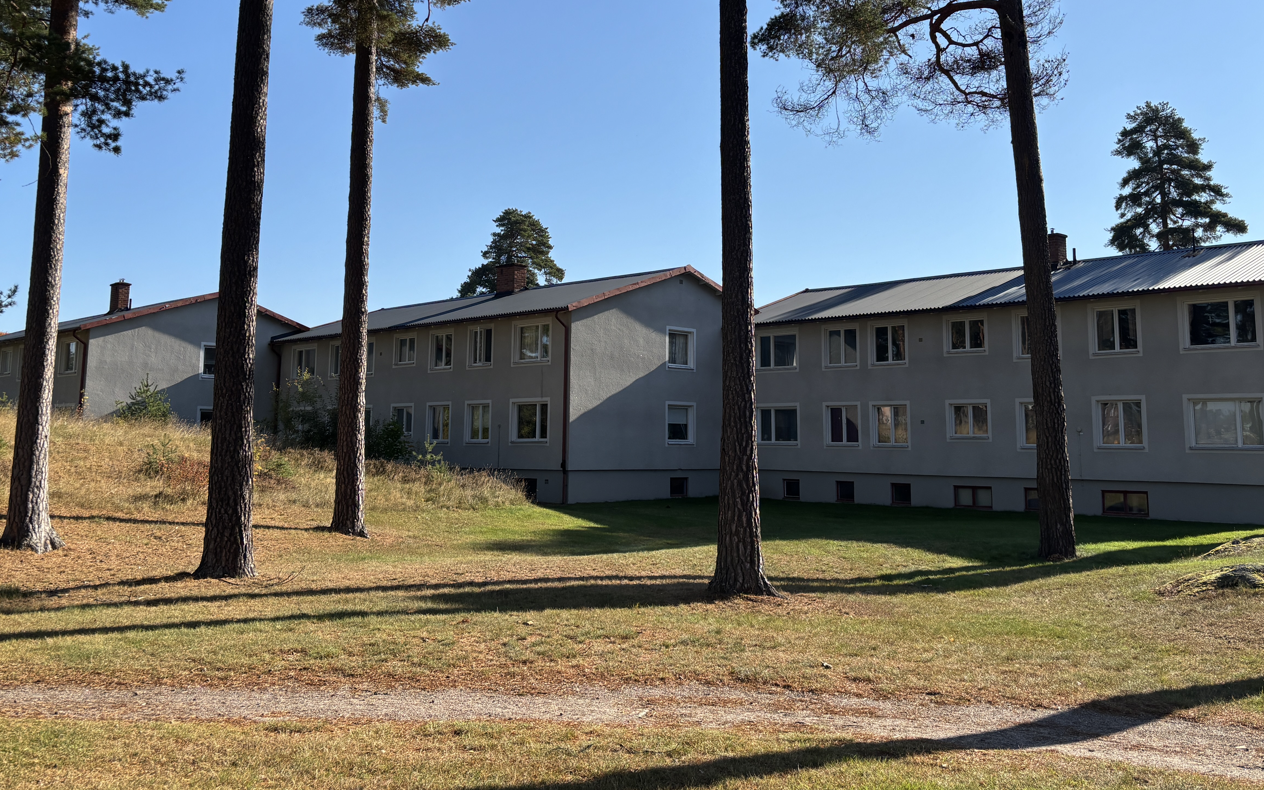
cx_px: 646
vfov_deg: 36.9
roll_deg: -0.8
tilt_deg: +8.1
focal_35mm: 34
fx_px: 1171
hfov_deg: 56.7
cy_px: 271
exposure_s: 1/3311
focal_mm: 5.96
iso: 50
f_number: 1.6
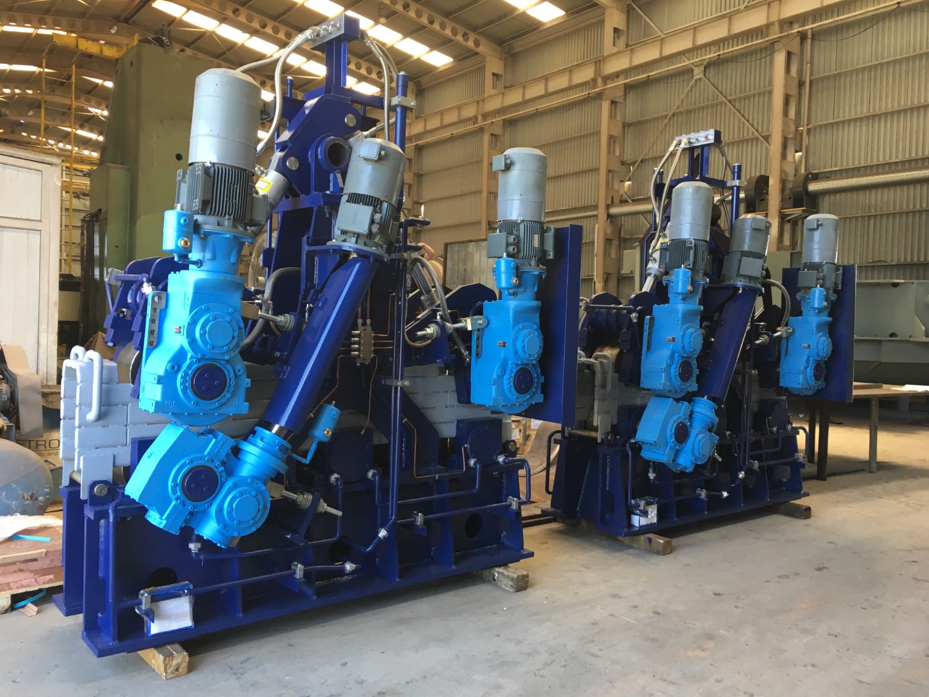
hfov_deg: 61.7
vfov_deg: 48.2
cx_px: 464
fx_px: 778
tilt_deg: +0.0
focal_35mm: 29
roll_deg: -2.4
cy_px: 348
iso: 25
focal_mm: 4.15
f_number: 2.2
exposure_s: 1/33
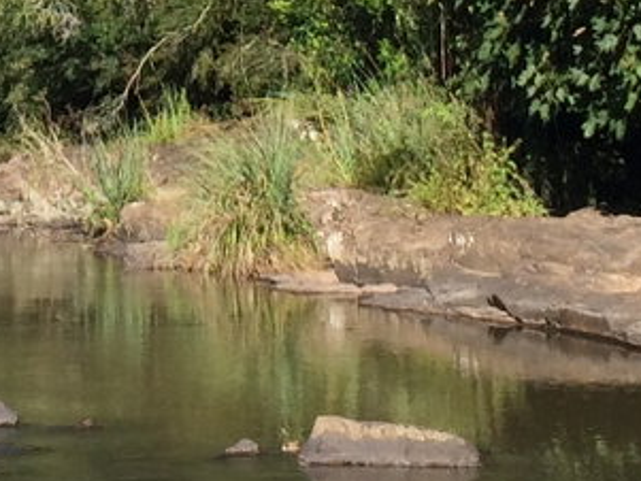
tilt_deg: +6.8
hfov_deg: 12.6
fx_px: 2853
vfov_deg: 9.3
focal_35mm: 154
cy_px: -306
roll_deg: +0.3
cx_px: -81
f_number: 2.2
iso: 32
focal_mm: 4.15
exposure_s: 1/1080
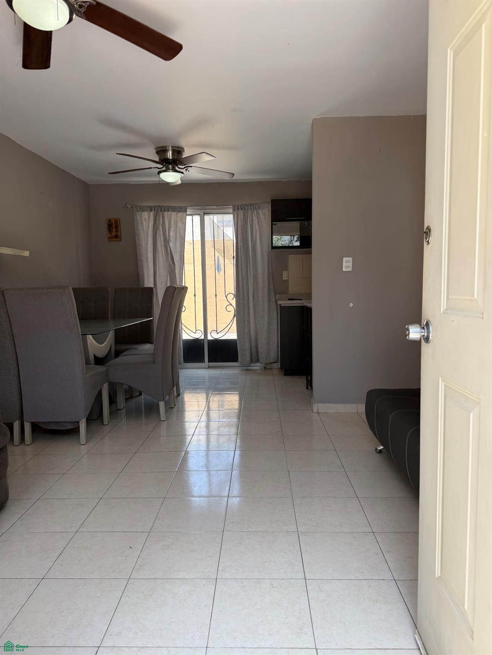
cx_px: 246
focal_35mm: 24
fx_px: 455
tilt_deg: -4.8
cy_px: 328
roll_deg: +1.2
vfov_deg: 71.6
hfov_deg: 56.8
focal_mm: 6.76
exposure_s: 1/643
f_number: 1.78
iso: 100
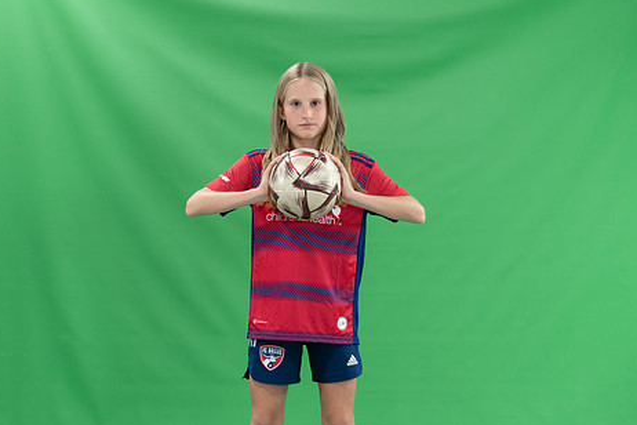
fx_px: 1858
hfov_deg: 19.5
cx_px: 313
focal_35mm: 105
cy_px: 280
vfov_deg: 13.0
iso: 1000
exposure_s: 1/250
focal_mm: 70
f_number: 2.8
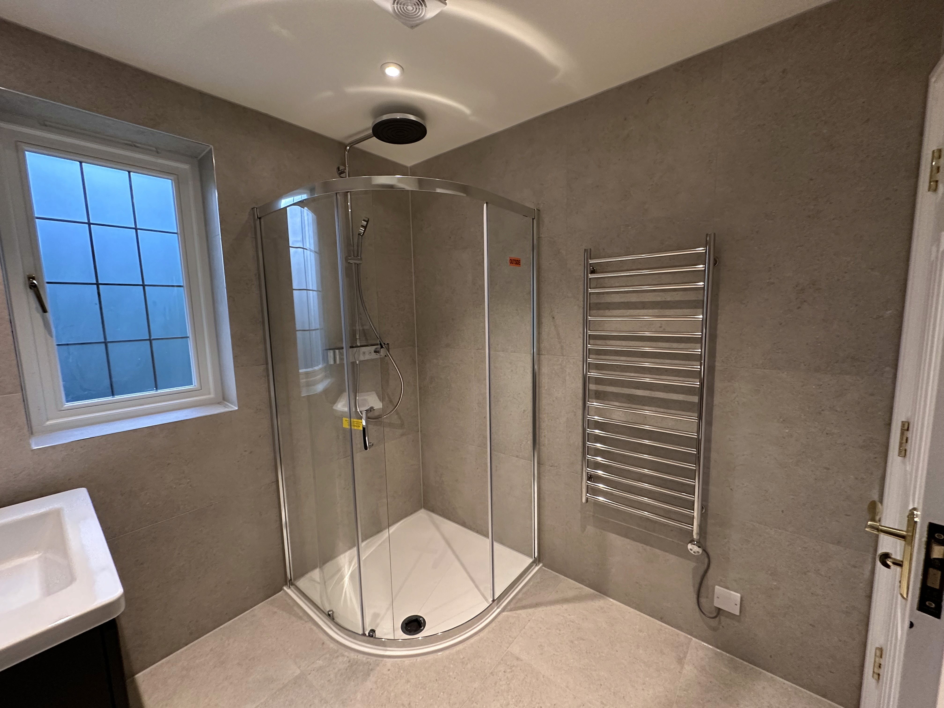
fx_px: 382
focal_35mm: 14
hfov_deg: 102.1
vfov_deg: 85.7
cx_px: 472
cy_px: 354
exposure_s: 1/50
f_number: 2.2
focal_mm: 2.22
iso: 320
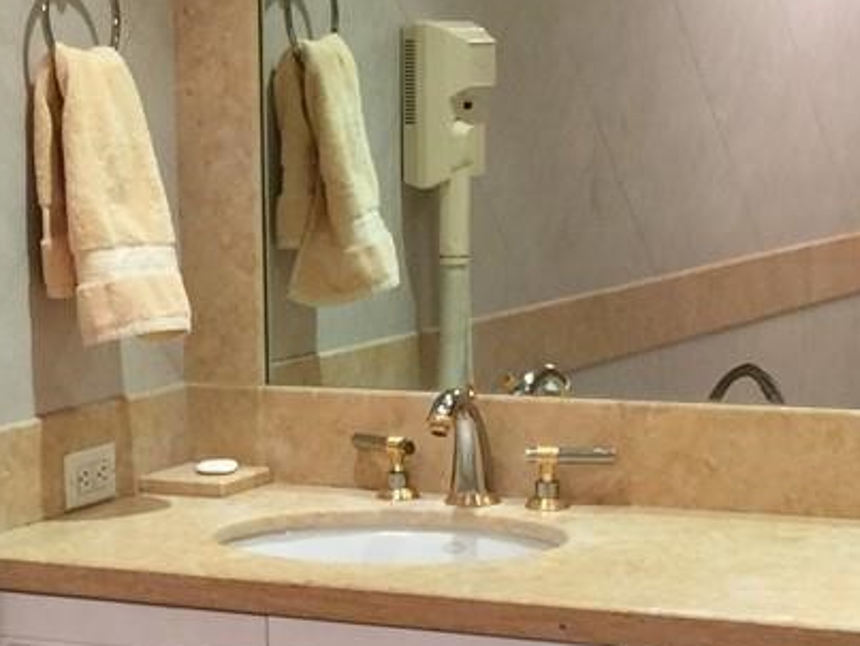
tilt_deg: -9.3
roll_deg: +1.6
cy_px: 522
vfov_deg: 12.8
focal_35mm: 115
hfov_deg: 16.9
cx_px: 115
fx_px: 2860
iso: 32
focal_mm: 4.15
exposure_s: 1/15
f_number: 2.2
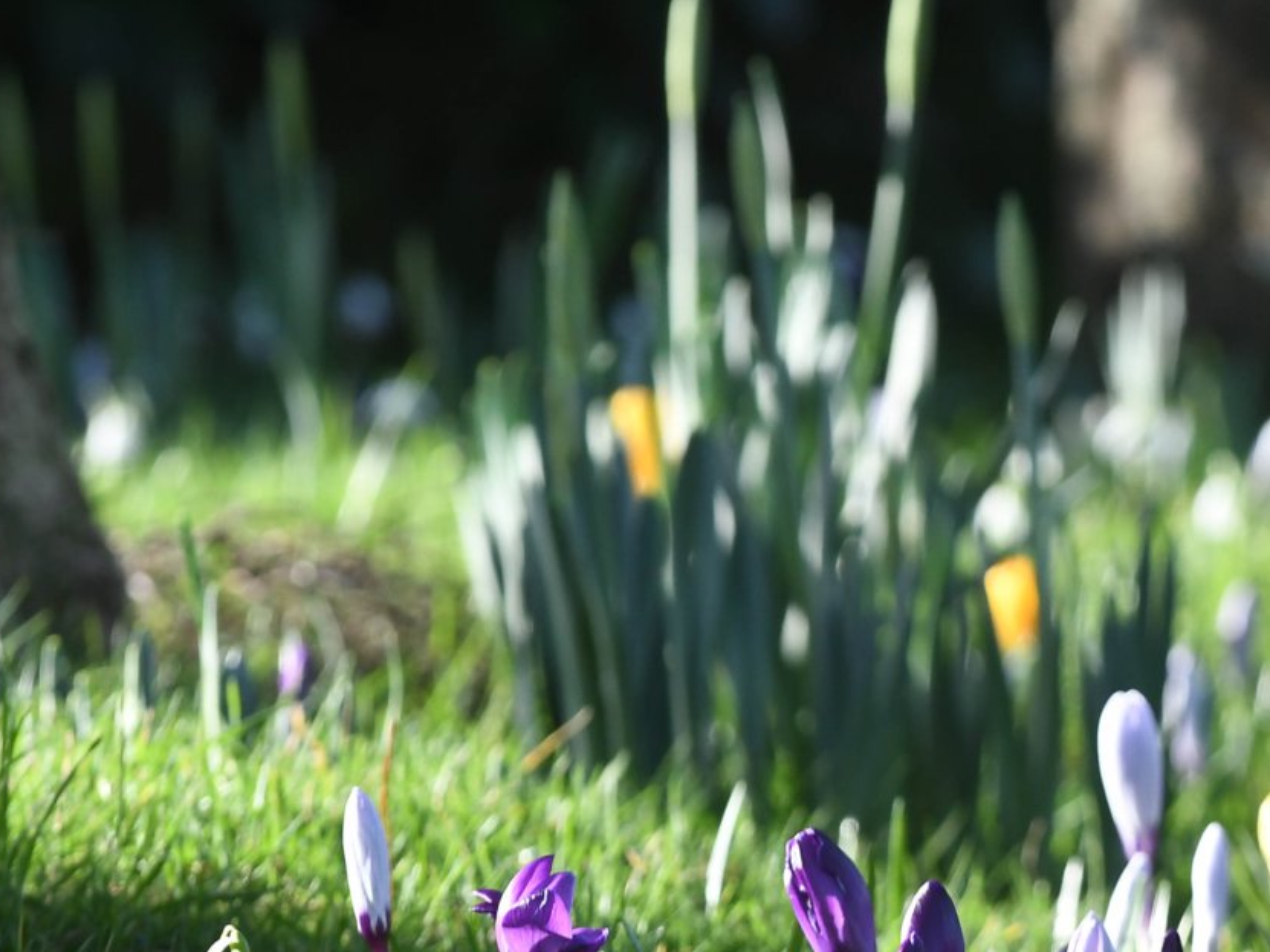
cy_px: 724
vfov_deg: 2.1
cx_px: 1132
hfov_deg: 2.8
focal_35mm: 711
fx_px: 26082
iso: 800
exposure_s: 1/640
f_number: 13
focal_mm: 200
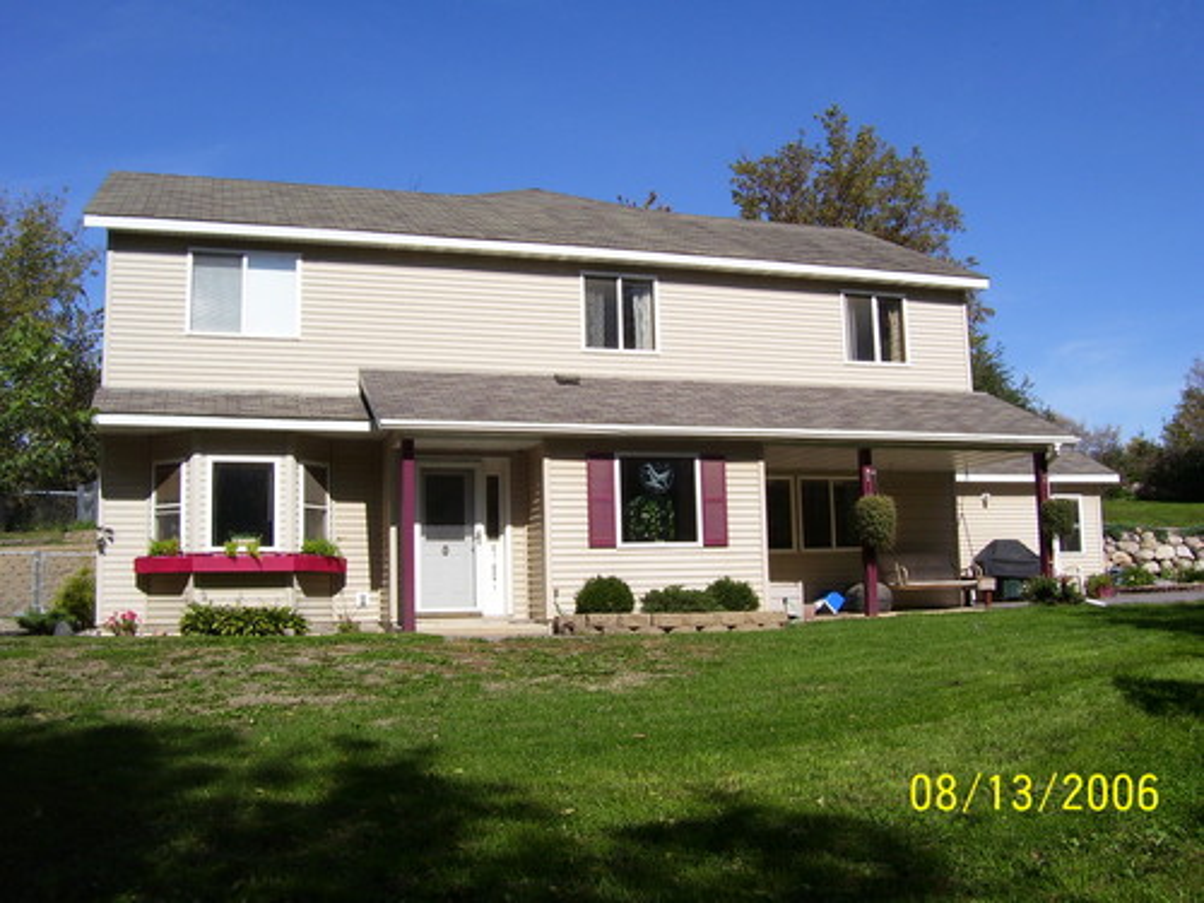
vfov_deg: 41.8
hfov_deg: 54.0
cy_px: 452
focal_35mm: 34
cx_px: 602
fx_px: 1183
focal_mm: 5.6
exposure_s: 1/750
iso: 80
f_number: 4.8
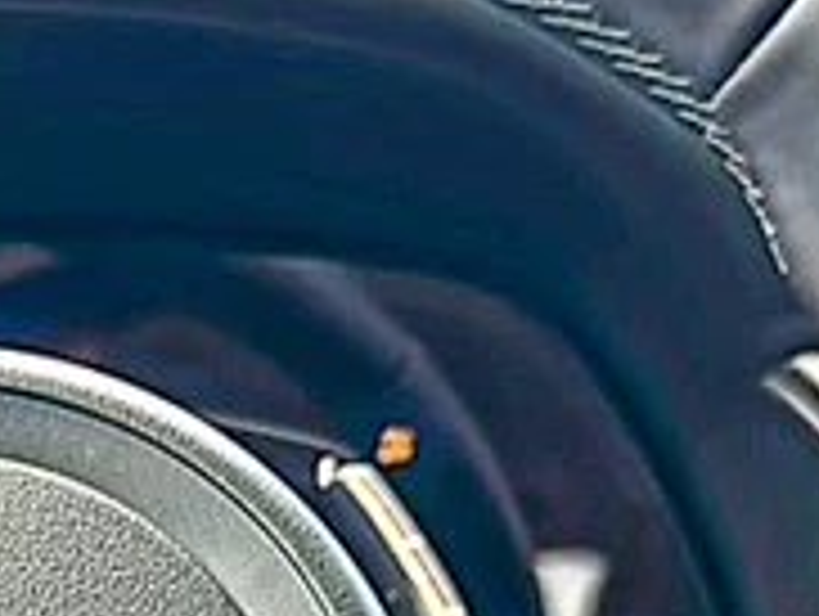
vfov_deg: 14.3
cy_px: 955
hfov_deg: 19.5
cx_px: -94
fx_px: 2274
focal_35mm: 96
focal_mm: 6.86
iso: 100
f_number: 1.78
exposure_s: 1/206
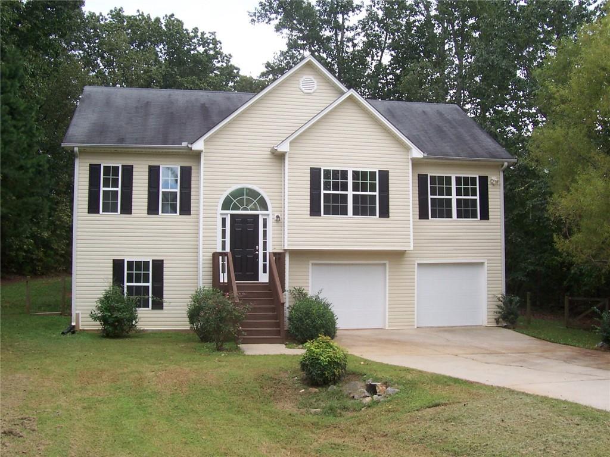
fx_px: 652
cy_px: 228
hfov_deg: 50.1
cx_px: 305
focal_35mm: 37
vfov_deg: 38.7
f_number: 5.6
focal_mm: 5.6
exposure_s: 1/180
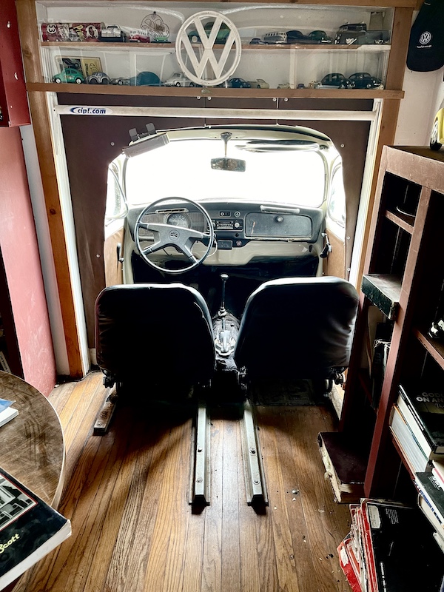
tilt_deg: -23.1
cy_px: 296
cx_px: 222
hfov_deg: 54.9
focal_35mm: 25
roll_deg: -0.4
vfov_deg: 69.4
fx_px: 428
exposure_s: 1/60
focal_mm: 5.1
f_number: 1.6
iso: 160
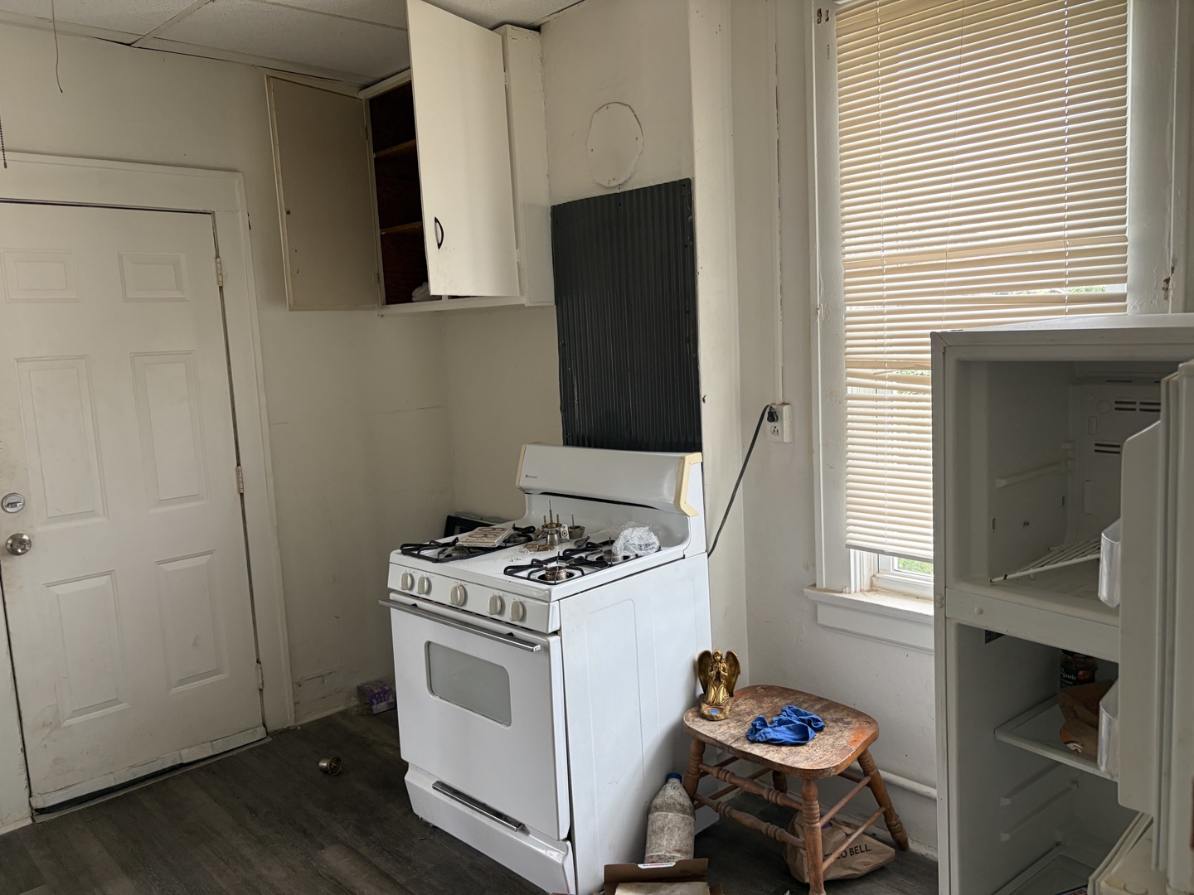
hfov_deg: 67.3
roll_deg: +4.6
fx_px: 897
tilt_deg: -6.5
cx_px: 597
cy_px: 448
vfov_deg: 53.1
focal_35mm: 26
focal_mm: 5.96
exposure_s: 1/121
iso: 80
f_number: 1.6
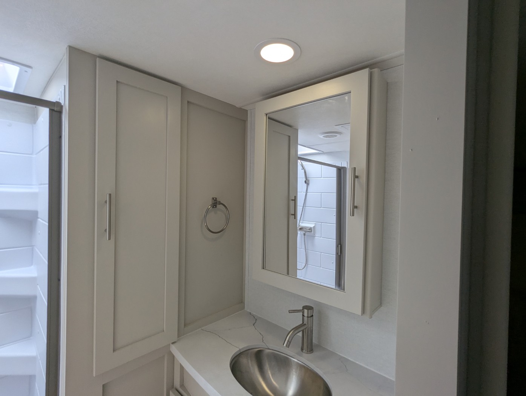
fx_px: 243
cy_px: 198
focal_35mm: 16
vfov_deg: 78.2
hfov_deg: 94.4
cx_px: 263
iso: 51
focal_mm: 2.35
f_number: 2.2
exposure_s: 1/243
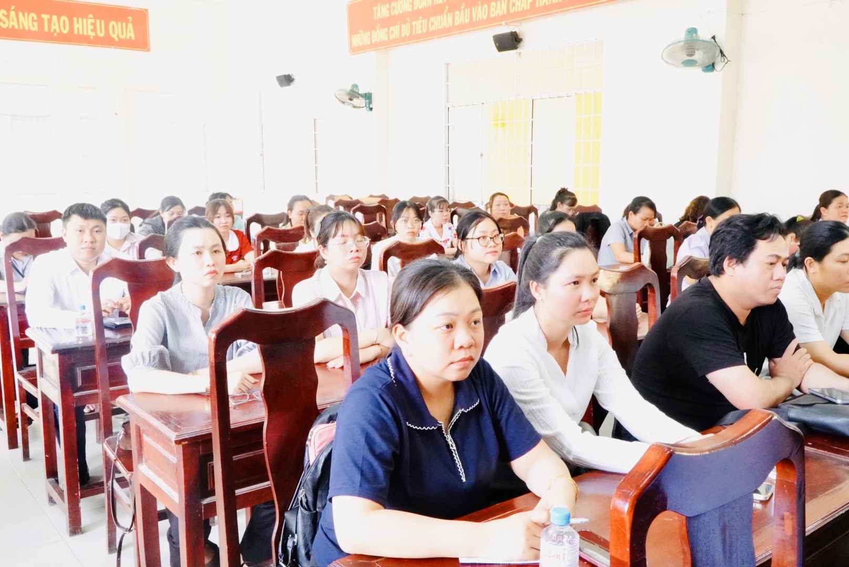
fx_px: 708
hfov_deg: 61.9
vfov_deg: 43.7
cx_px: 424
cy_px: 284
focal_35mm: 30
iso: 6400
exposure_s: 1/15
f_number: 18
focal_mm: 20
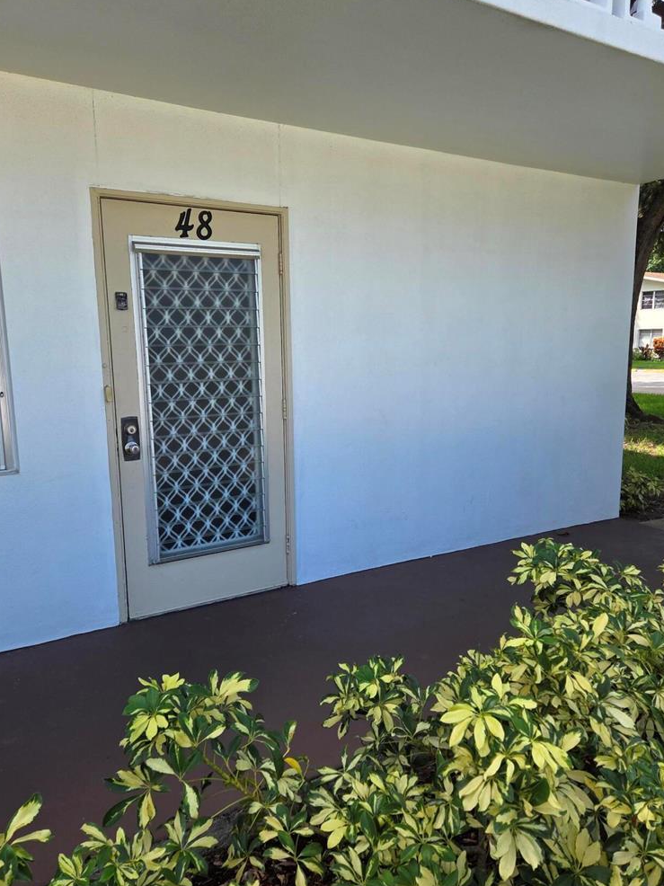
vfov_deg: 63.4
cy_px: 456
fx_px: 716
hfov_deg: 49.7
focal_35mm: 28
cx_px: 324
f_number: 1.8
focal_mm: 5.4
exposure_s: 1/1058
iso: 80
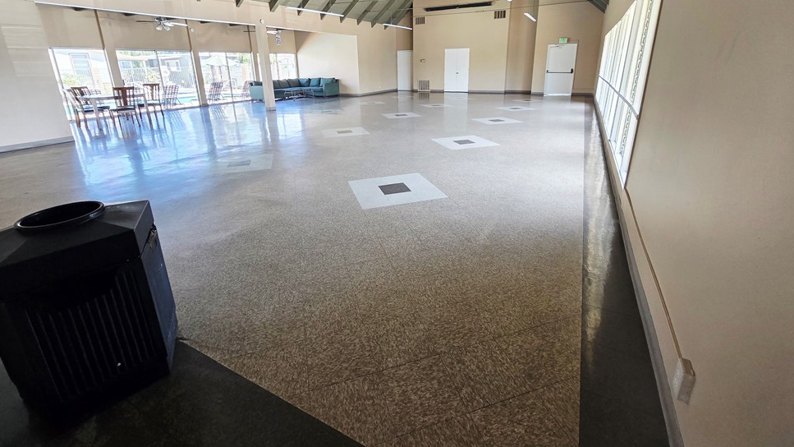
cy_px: 163
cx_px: 402
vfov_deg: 69.2
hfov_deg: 103.0
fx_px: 316
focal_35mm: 15
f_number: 2.2
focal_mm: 2.2
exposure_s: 1/60.2
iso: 125
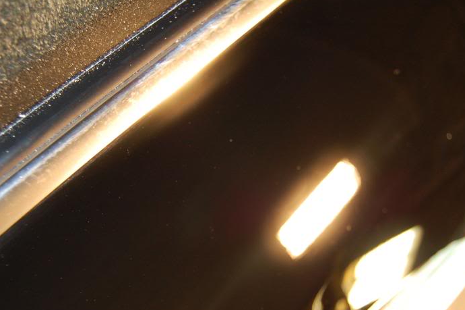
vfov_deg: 27.2
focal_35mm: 49
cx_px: 237
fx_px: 632
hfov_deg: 40.4
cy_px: 226
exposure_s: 1/60
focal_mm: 22
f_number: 3.8
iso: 400
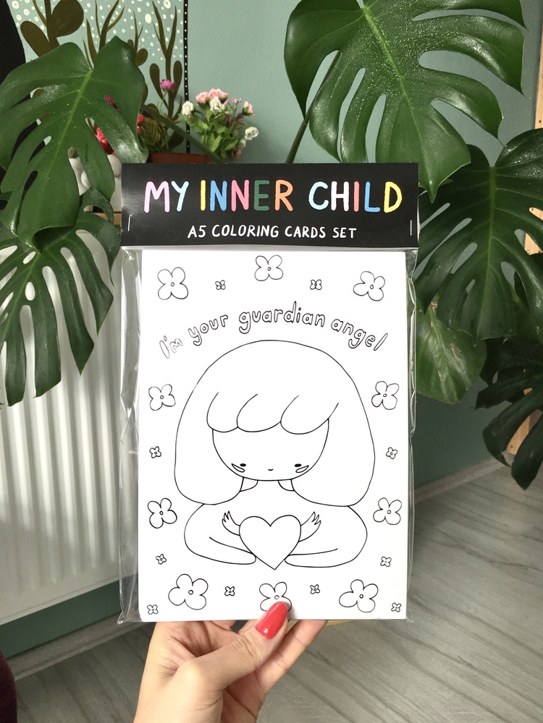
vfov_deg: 61.7
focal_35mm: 29
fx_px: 607
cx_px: 272
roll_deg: +0.3
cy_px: 362
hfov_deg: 48.2
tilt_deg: -11.1
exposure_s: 1/50
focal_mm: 4.15
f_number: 2.2
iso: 32
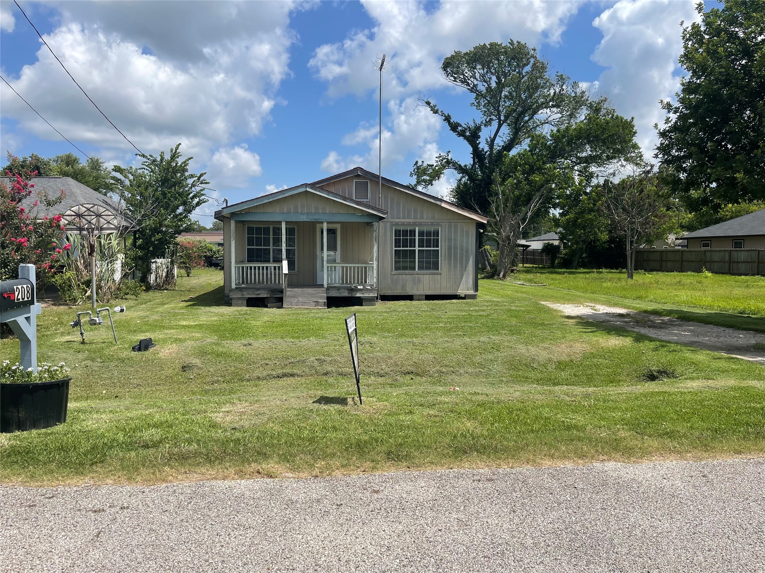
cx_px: 382
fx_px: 552
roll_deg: -0.2
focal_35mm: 25
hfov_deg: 69.4
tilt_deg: -4.1
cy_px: 286
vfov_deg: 54.9
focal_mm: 5.1
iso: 32
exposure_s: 1/4049
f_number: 1.6
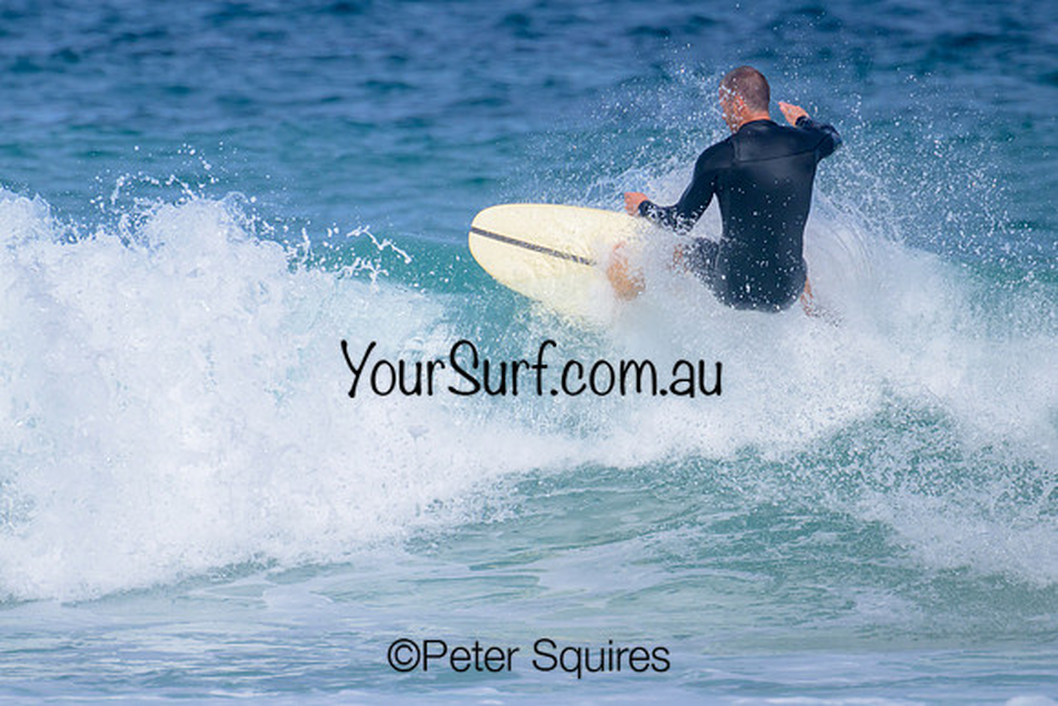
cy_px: 419
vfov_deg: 1.3
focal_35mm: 1088
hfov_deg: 1.9
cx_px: 519
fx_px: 31982
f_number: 11
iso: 720
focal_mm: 800
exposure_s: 1/2000
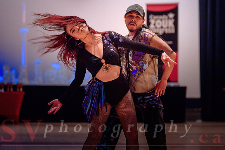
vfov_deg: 10.8
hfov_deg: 16.1
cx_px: 112
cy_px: 75
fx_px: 796
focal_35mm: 127
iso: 1600
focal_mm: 122
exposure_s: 1/160
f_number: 2.8
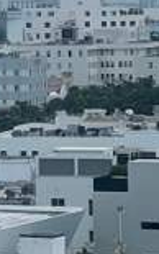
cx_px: -97
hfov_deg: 3.9
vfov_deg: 6.2
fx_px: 2341
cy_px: -57
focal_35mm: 338
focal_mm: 9
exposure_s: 1/1043
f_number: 2.8
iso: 32
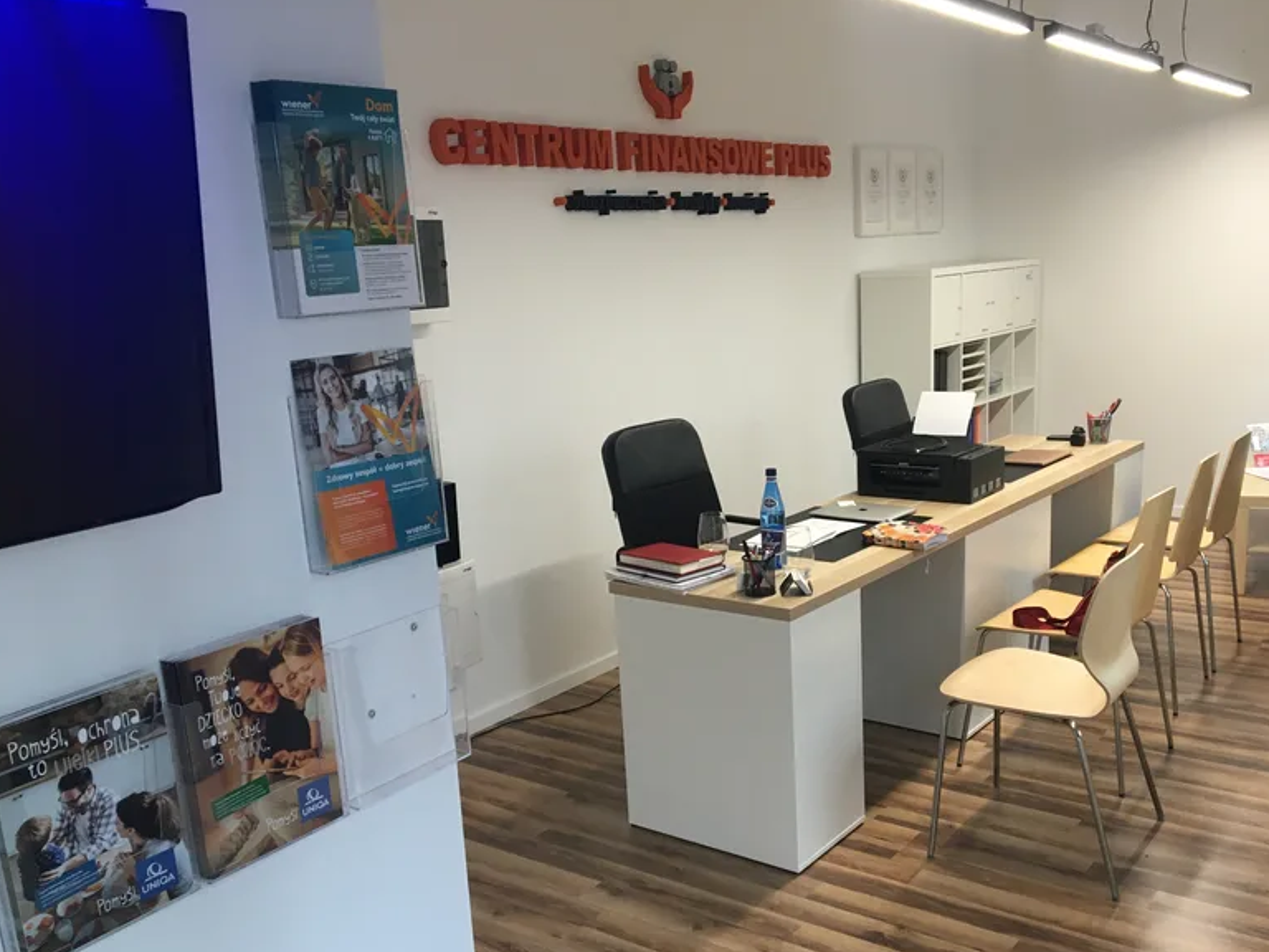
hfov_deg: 53.8
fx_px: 1246
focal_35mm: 34
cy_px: 553
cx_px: 725
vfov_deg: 41.7
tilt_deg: -13.5
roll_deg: +3.2
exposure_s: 1/33
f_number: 2.2
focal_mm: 4.15
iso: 100
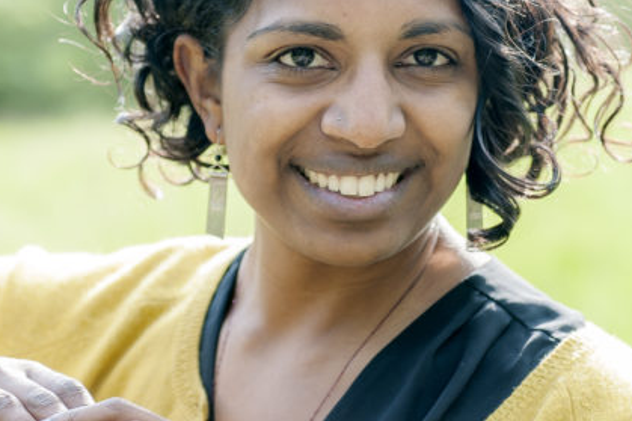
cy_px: 138
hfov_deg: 12.0
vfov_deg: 8.0
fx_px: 3001
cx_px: 329
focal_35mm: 171
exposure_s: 1/320
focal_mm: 70
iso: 200
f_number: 3.5
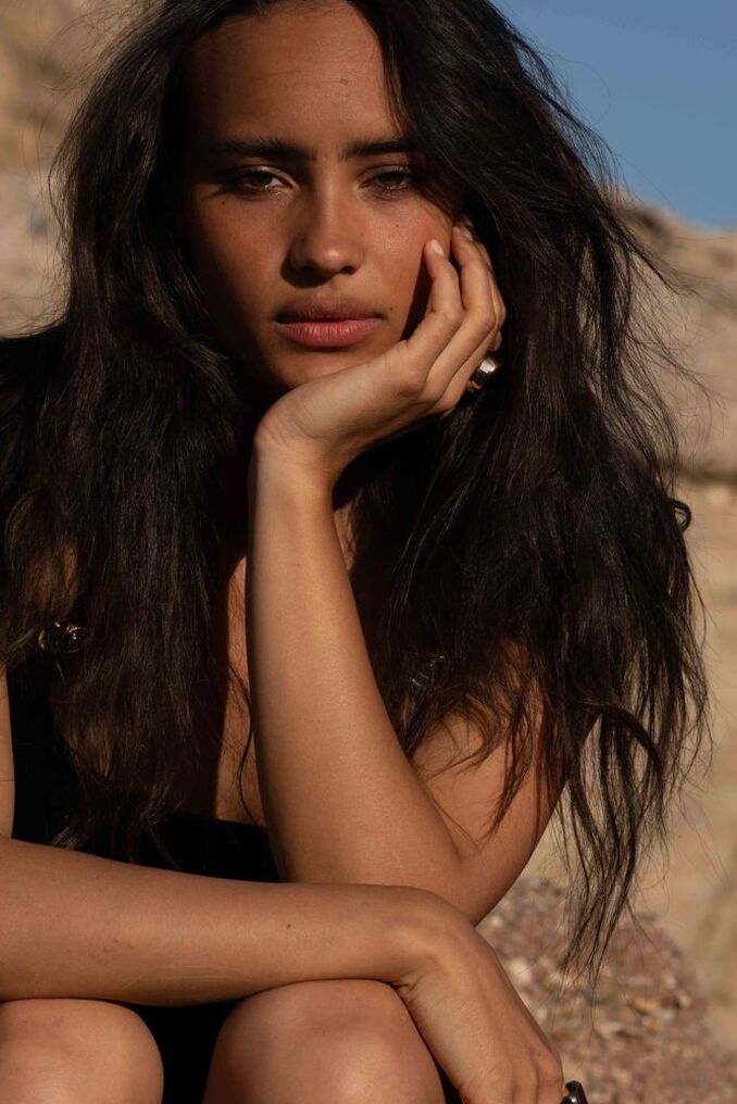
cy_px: 552
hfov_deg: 9.1
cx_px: 368
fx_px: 4633
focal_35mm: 151
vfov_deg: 13.6
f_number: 8
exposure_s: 1/640
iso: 100
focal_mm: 101
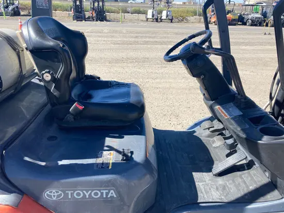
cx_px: 142
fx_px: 230
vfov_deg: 49.8
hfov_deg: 63.4
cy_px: 106
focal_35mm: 28
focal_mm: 3.99
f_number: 1.8
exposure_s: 1/1080
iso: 20
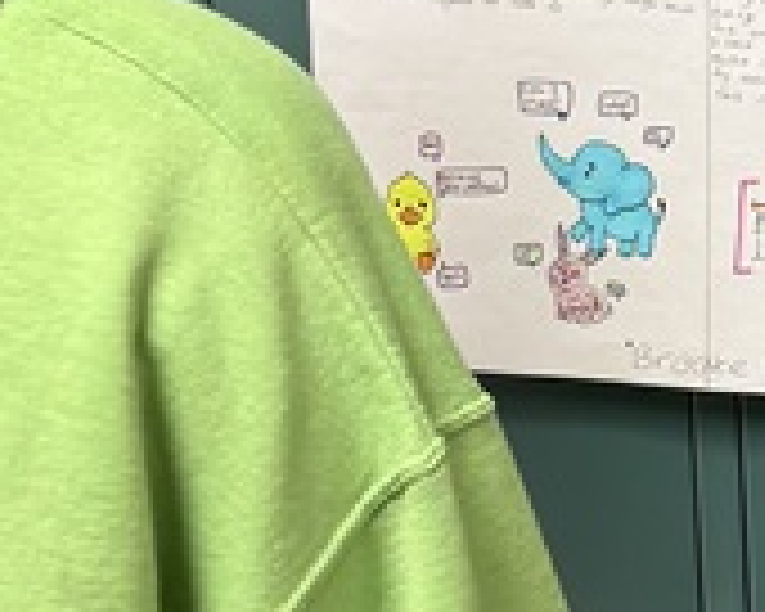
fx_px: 3192
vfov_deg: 10.9
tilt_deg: -13.9
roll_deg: +1.6
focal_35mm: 141
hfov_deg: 13.0
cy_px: 148
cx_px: 1107
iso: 125
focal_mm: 6.76
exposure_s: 1/62
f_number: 1.78
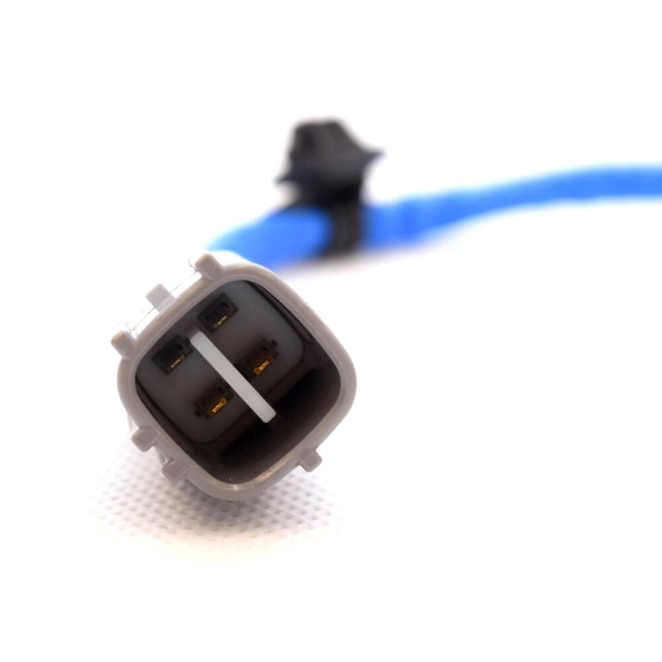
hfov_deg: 19.6
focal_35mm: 88
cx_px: 198
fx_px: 1904
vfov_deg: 19.7
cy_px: 331
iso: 400
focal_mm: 46
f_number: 8
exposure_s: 1/250
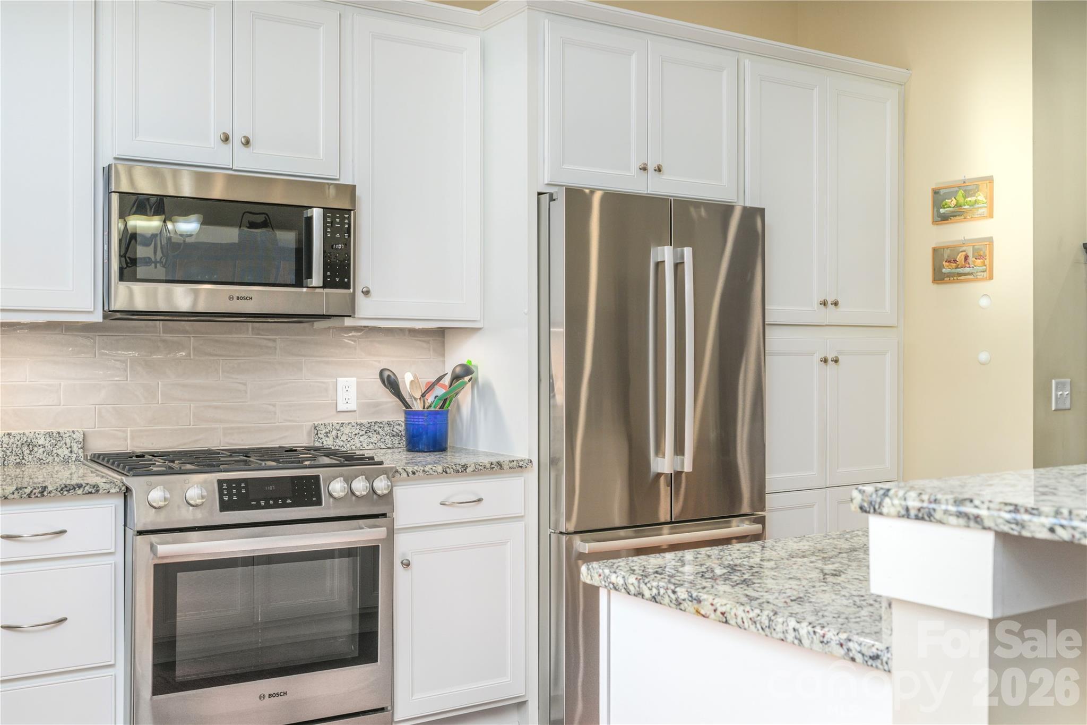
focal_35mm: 35
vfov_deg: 37.8
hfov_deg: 54.4
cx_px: 544
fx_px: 1057
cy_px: 362
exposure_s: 1/200
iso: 320
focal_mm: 35
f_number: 8
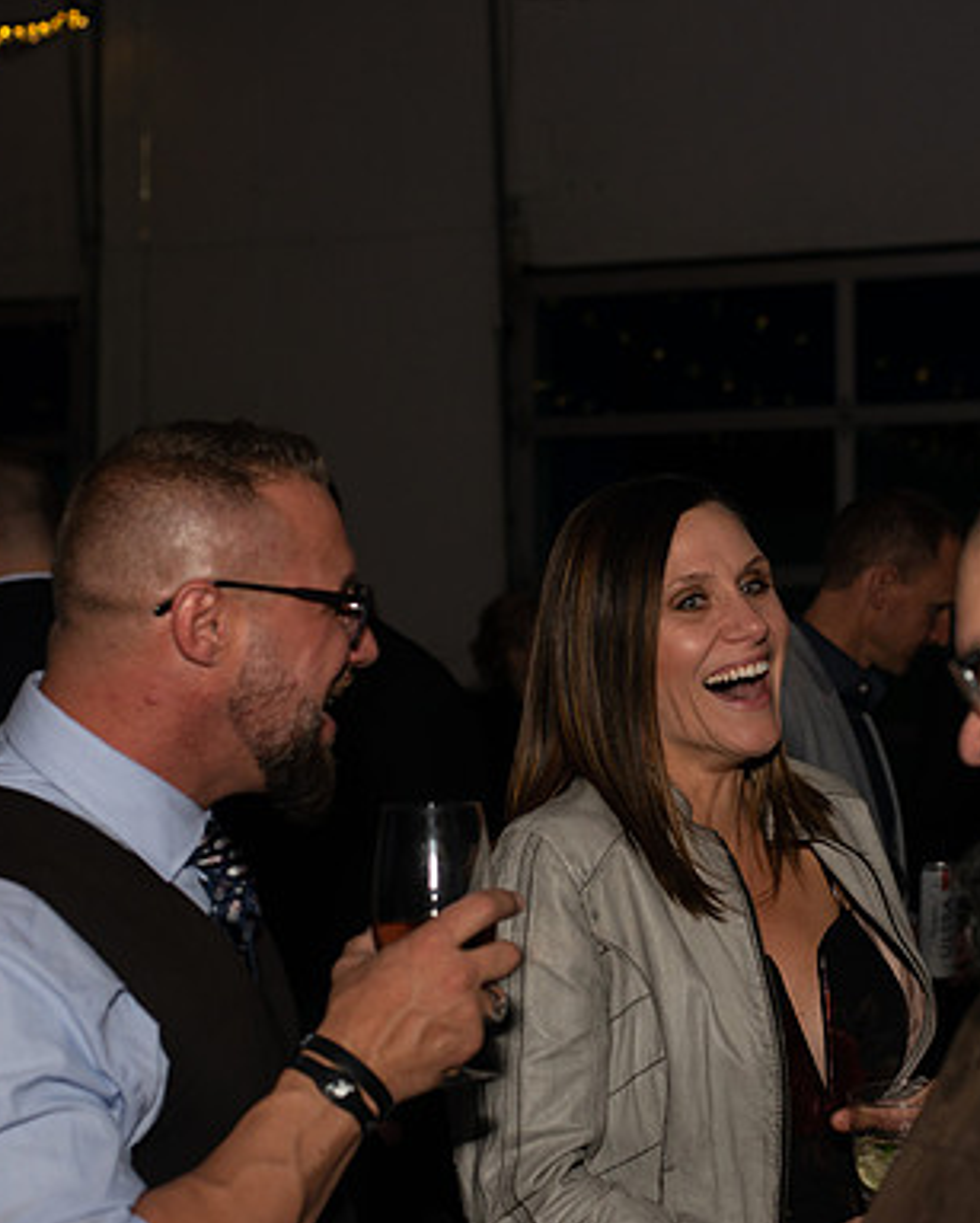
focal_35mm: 71
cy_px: 615
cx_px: 648
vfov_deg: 26.7
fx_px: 2571
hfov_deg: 21.5
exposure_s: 1/80
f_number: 3.5
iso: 320
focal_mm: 50
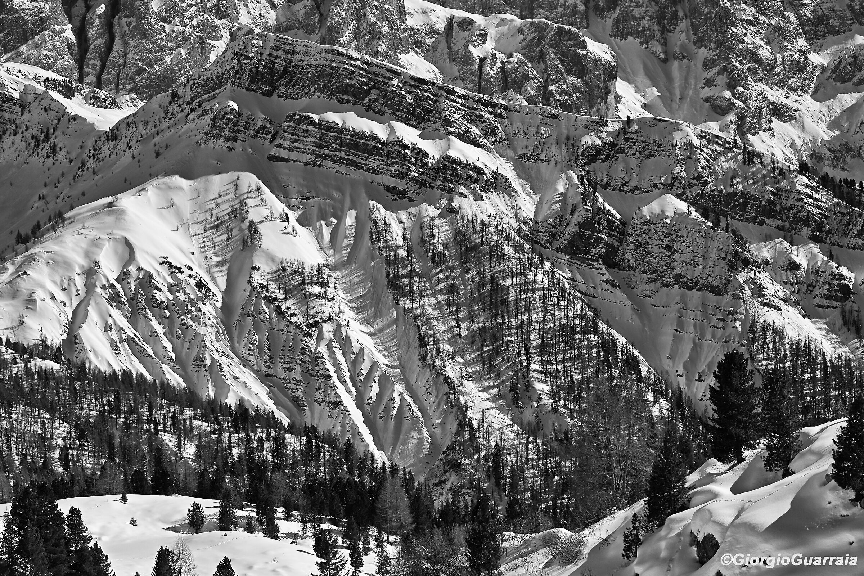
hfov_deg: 24.2
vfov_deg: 16.3
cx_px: 432
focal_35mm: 84
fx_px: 2016
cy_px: 288
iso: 100
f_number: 5
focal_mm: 56
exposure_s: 1/2000
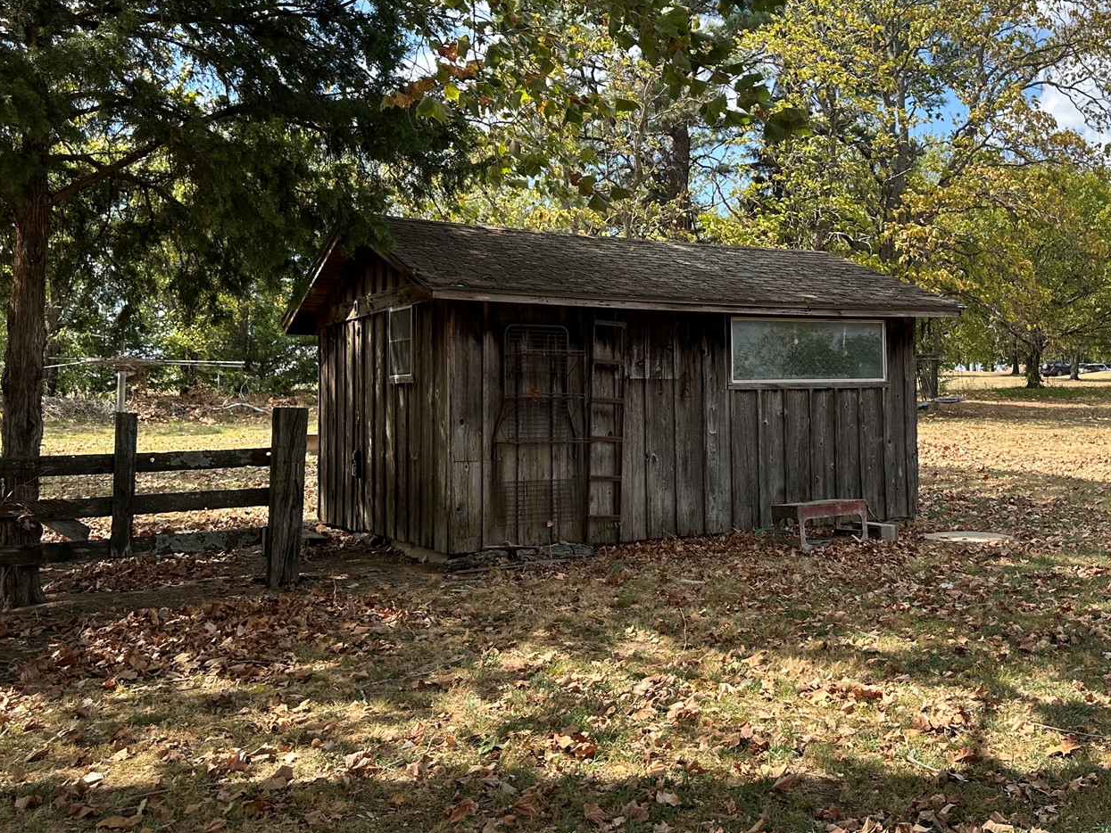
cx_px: 655
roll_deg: -1.1
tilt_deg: +4.0
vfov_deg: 38.6
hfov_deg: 49.9
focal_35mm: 37
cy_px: 379
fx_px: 1188
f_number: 1.78
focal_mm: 6.86
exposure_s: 1/1272
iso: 80
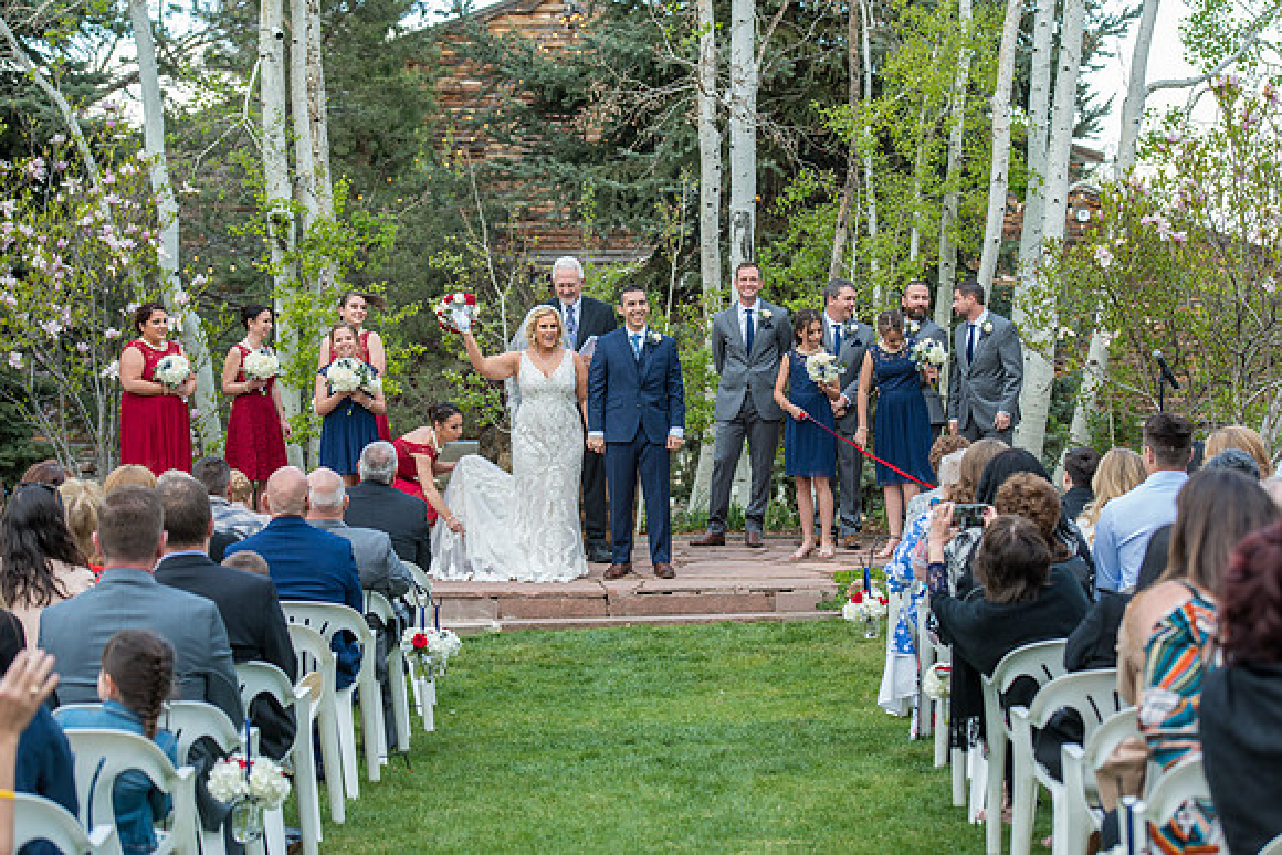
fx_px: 3206
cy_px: 428
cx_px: 641
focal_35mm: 90
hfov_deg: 22.6
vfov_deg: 15.2
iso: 400
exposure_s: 1/200
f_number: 5
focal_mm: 90
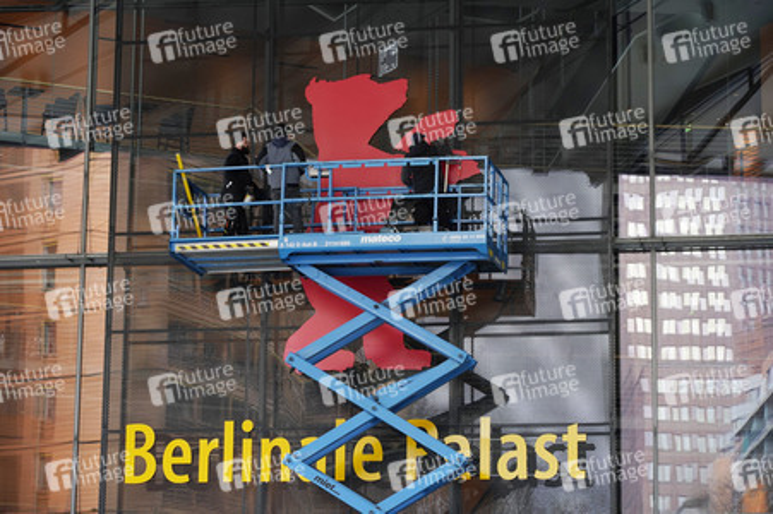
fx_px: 2167
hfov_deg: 20.2
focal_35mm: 101
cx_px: 386
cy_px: 257
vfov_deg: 13.5
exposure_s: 1/80
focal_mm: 101
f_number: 5.6
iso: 640
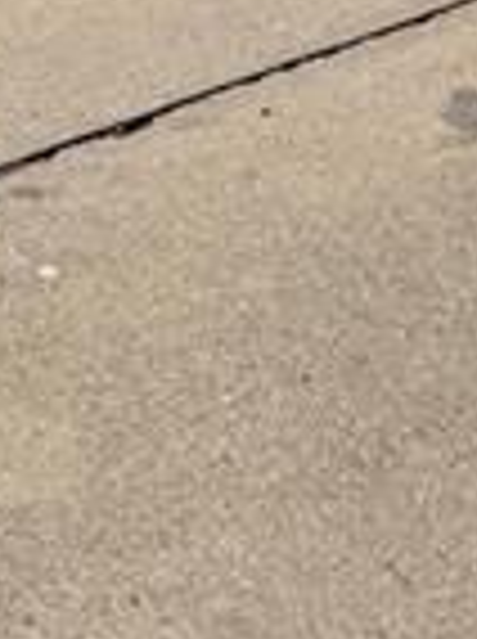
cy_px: -756
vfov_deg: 12.7
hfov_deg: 11.4
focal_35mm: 130
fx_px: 2396
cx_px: 153
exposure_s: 1/11905
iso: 80
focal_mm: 6.76
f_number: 1.78
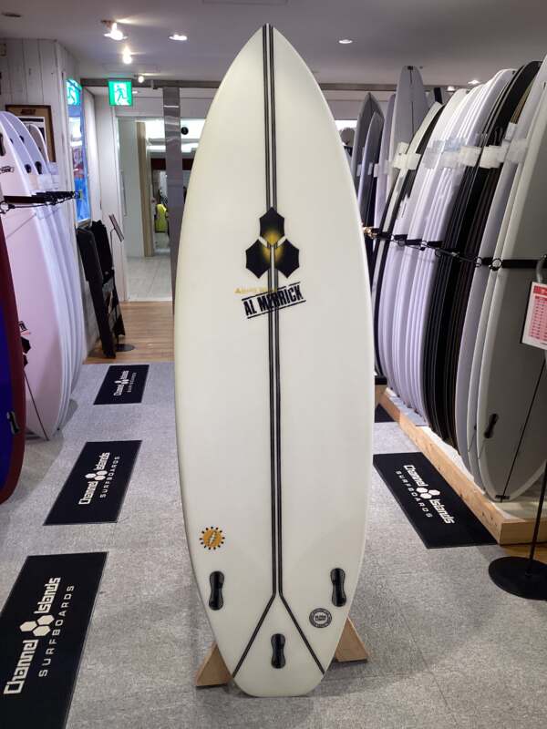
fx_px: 653
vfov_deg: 58.4
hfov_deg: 45.4
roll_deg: -0.6
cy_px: 364
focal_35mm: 31
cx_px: 274
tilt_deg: -14.6
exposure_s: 1/60
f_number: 2.4
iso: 64
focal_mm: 3.3
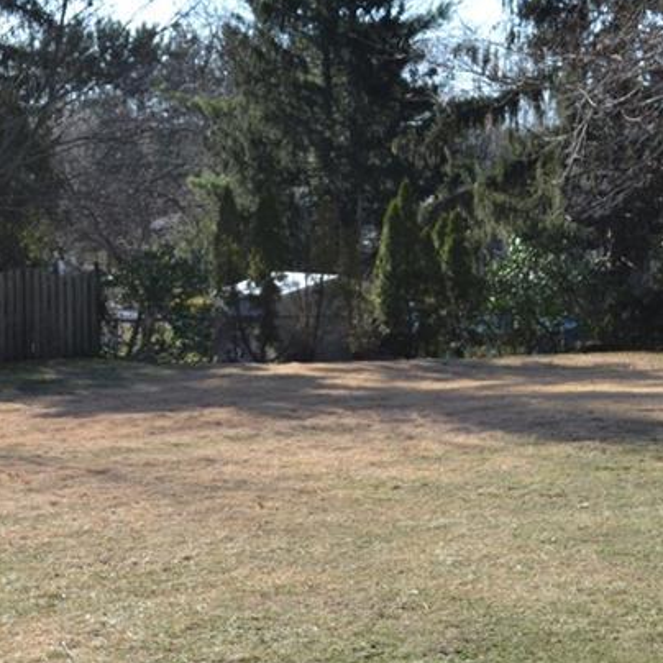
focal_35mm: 84
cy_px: 361
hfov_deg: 20.2
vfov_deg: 20.6
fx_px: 1820
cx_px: 39
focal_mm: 26
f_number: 7.1
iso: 100
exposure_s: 1/200
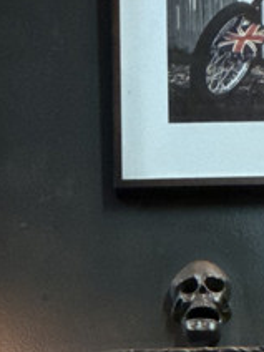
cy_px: 783
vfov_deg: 15.5
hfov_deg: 16.6
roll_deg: +0.1
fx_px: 895
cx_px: 214
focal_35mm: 88
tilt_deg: +1.0
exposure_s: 1/60
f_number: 2.2
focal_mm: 2.22
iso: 800
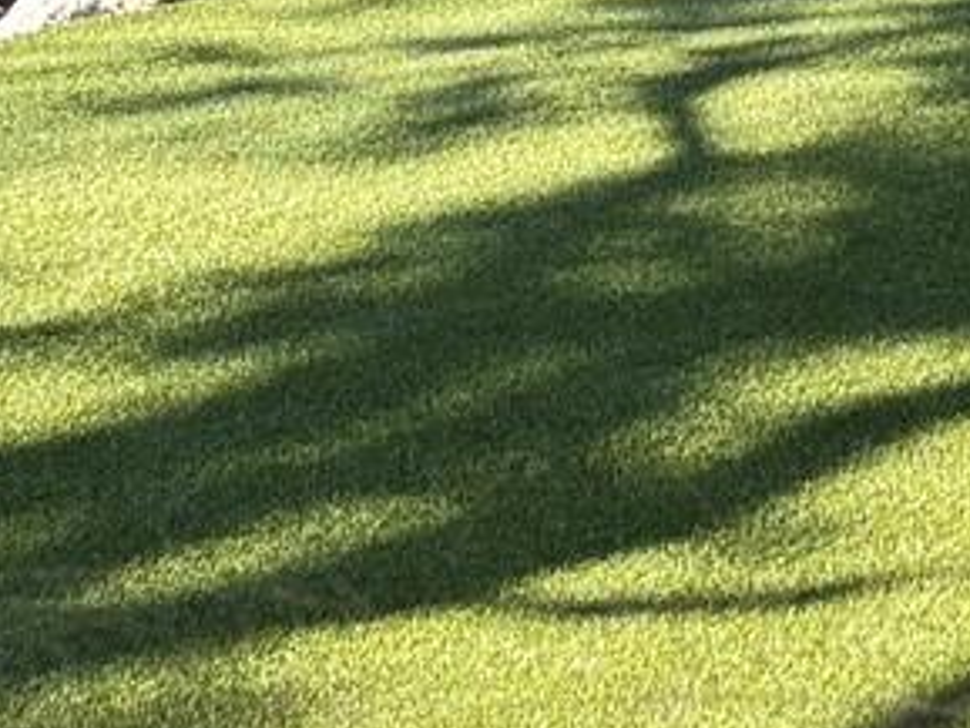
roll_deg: -0.1
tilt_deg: -3.6
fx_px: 4037
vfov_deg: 9.7
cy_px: -658
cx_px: 1786
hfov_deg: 12.4
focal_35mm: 144
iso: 50
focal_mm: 5.96
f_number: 1.6
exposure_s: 1/265
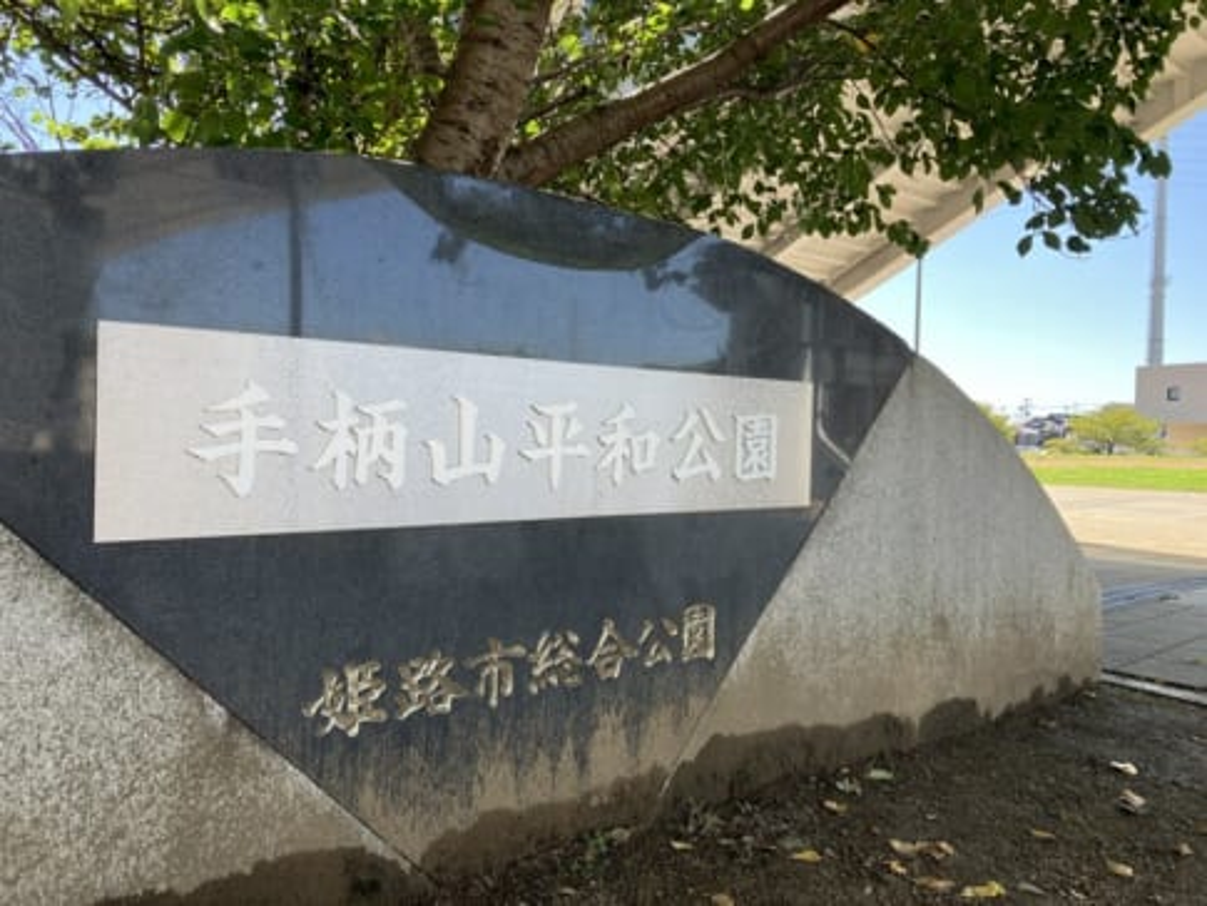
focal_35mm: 28
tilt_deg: -1.9
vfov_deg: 49.8
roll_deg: -1.7
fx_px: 977
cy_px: 453
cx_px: 604
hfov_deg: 63.4
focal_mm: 3.99
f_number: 1.8
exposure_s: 1/317
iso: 32
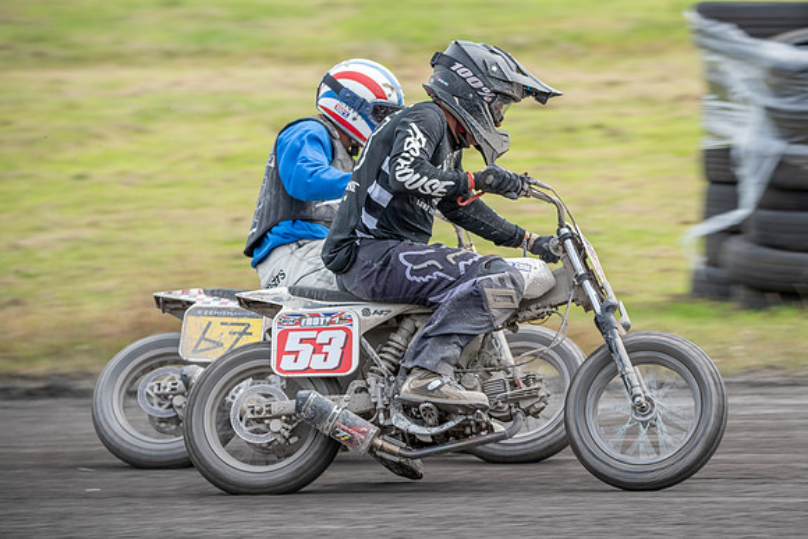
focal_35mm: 311
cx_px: 484
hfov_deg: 6.6
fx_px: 6991
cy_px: 250
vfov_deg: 4.4
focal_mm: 260
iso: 200
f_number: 5.6
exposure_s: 1/400
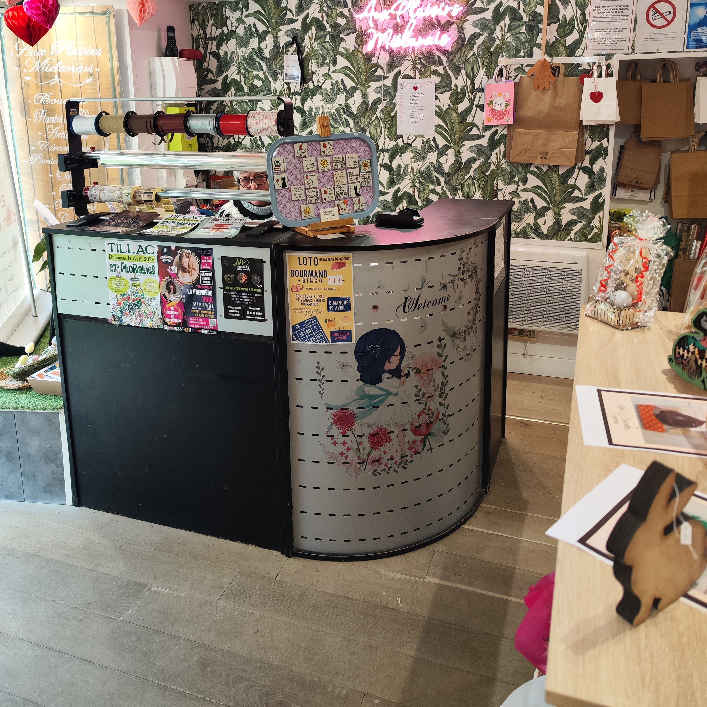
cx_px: 347
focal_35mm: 28
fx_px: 647
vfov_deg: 56.2
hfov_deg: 57.3
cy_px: 239
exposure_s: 1/100
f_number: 1.69
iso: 649
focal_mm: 7.01
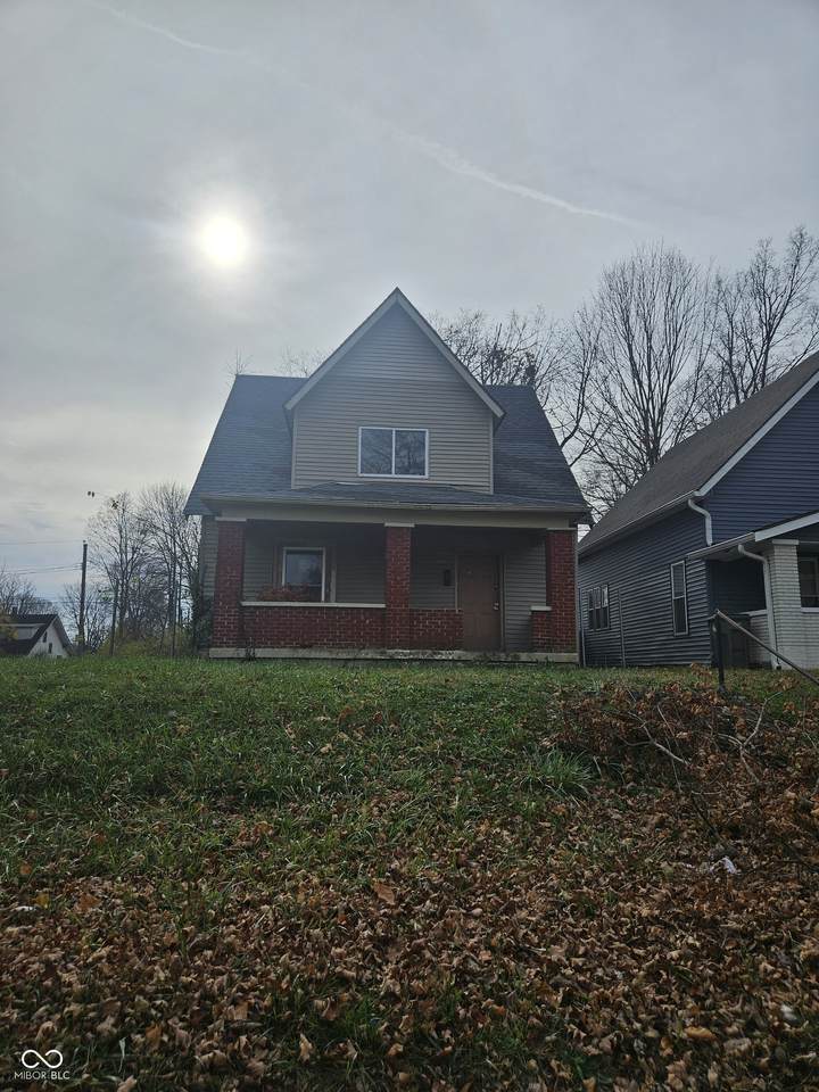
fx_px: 726
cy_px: 546
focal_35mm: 23
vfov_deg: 73.9
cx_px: 410
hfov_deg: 58.9
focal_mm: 5.4
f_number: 1.8
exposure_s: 1/3747
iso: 25
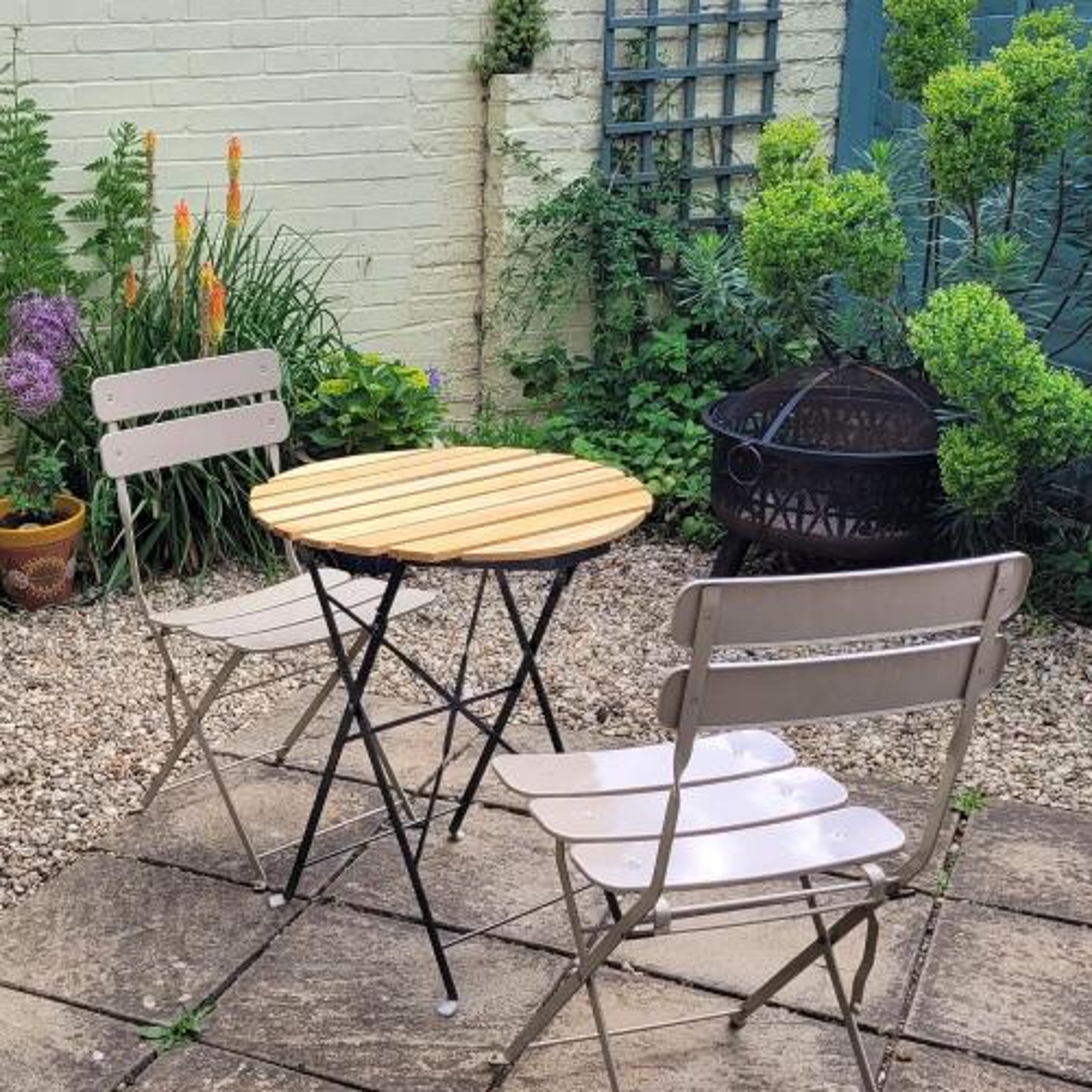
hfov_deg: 34.8
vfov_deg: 36.1
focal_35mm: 47
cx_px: 205
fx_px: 1677
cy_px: 541
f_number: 1.8
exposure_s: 1/699
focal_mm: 5.4
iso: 40
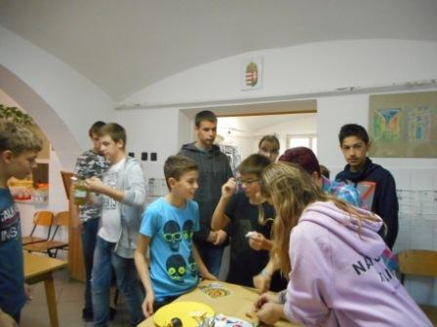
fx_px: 316
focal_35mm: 25
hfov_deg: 69.4
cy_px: 164
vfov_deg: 54.9
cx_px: 218
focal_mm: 4.5
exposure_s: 1/30
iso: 800
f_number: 3.7
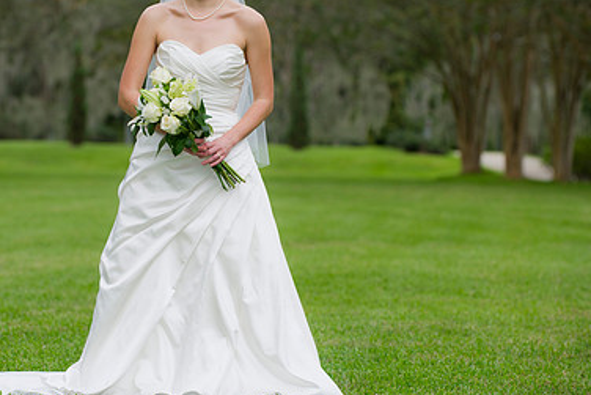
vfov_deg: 6.6
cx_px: 192
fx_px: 3416
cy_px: 162
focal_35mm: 208
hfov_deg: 9.9
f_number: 3.5
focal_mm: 135
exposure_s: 1/250
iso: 400
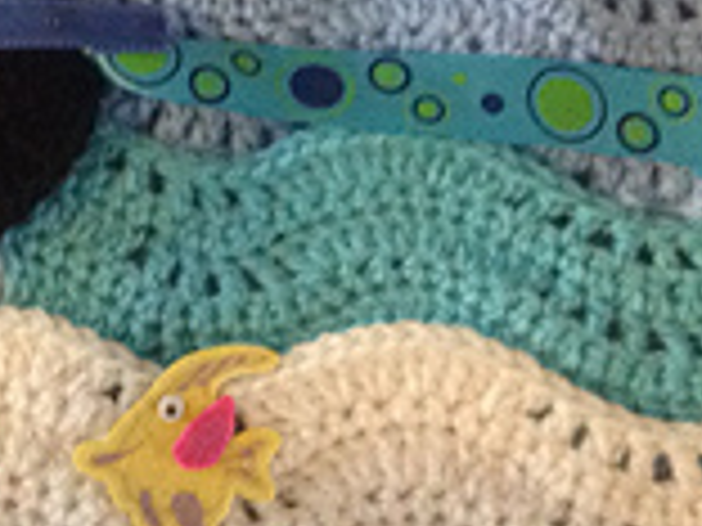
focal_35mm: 112
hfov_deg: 17.2
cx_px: 14
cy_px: -101
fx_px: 2271
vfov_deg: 12.9
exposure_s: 1/15
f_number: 2.4
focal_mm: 4.28
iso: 500
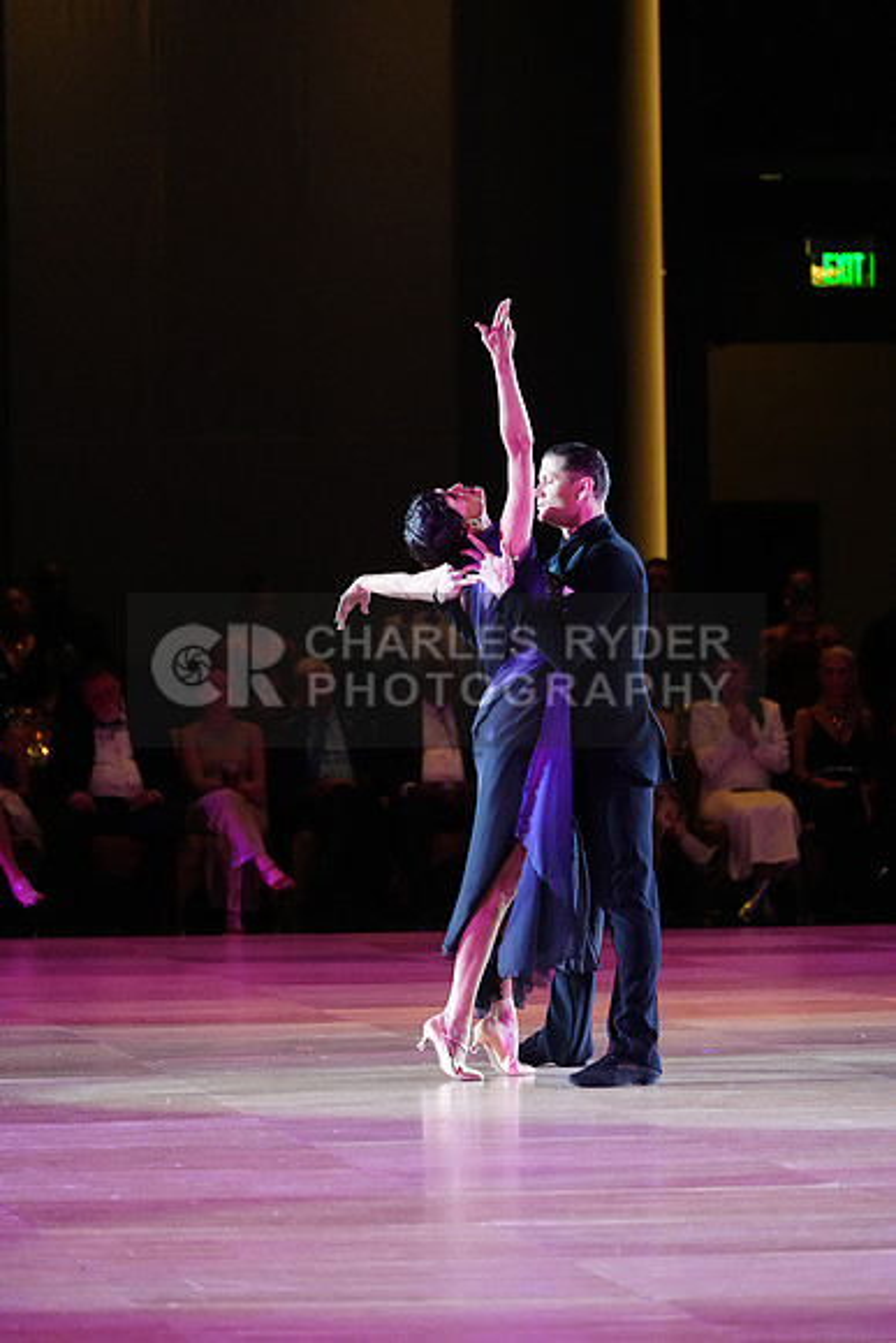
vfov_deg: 10.3
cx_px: 448
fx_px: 7462
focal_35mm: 200
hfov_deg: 6.9
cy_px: 672
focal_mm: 200
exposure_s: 1/400
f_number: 4
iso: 4000
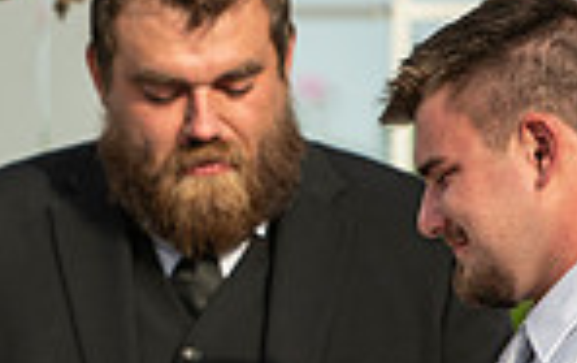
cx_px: 121
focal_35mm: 797
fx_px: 12552
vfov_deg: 1.7
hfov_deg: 2.6
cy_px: 260
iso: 125
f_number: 2.8
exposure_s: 1/1600
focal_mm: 200
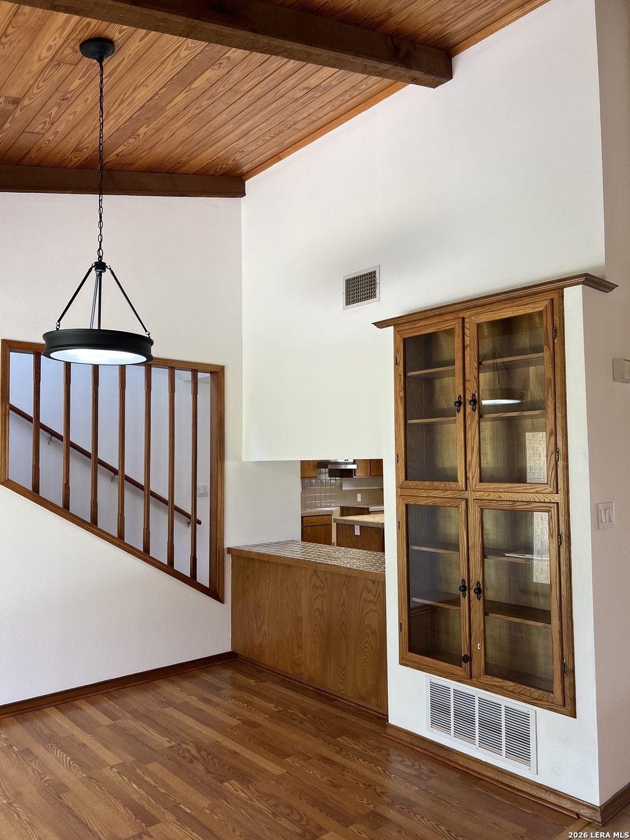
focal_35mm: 26
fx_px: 631
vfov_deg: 67.3
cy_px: 420
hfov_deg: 53.1
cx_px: 315
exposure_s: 1/120
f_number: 1.5
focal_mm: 5.7
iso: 64
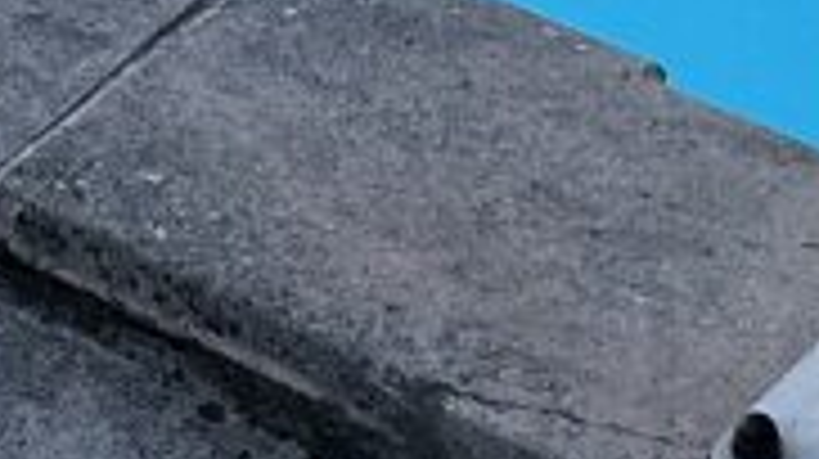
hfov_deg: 10.5
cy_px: -1184
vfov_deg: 5.5
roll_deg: +4.8
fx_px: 4361
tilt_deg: -19.9
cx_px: -225
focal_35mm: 201
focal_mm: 6.86
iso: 80
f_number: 1.78
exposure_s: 1/1433
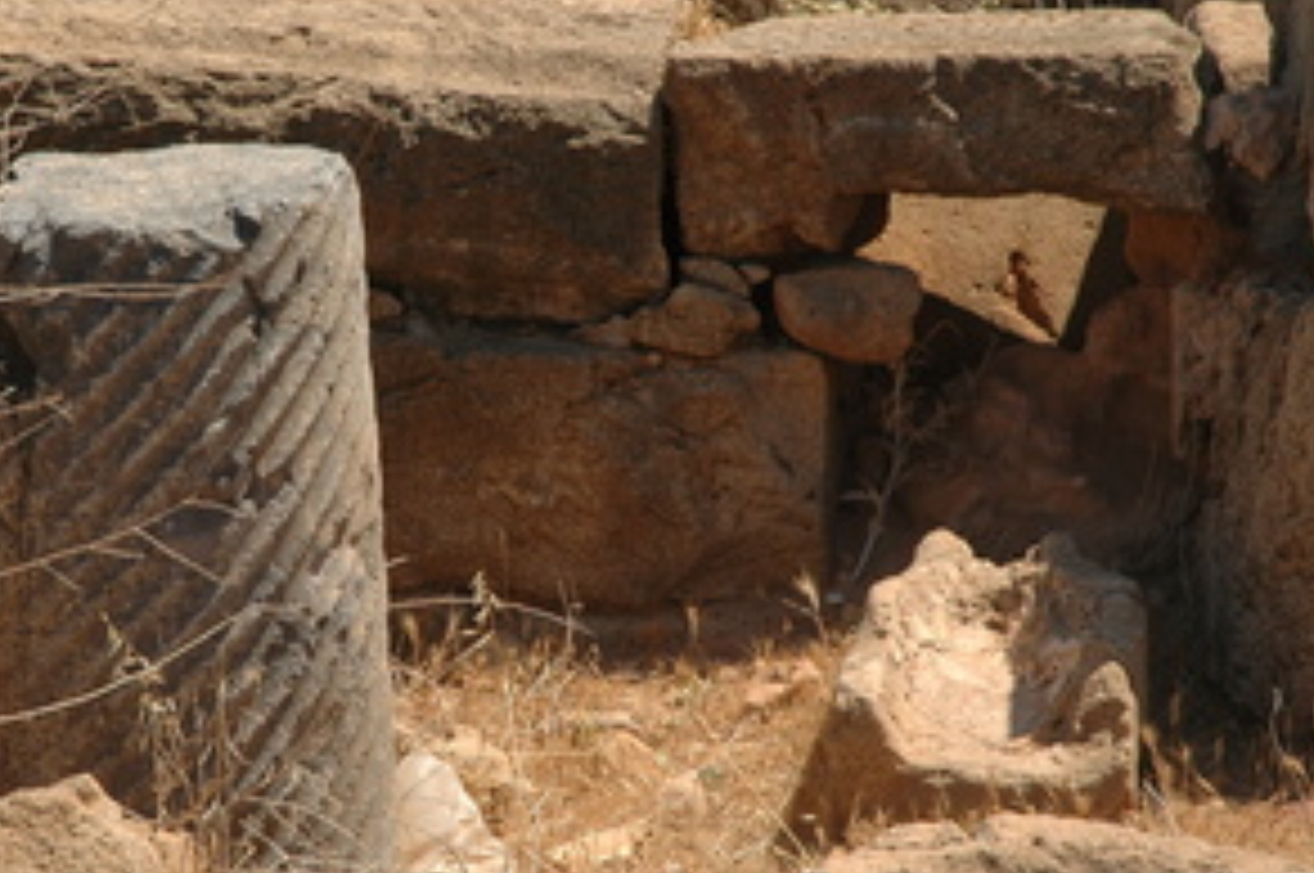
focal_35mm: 158
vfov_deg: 8.7
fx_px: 5760
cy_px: 392
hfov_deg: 13.0
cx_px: 477
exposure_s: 1/320
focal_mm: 70
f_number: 10
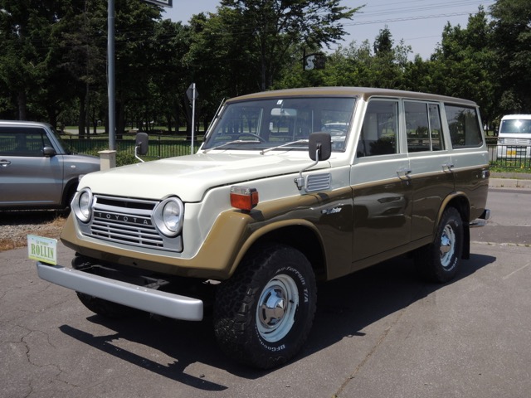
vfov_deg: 36.0
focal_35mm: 40
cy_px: 199
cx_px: 266
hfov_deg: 46.8
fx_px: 614
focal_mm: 7.2
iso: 100
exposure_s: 1/1250
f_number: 3.3
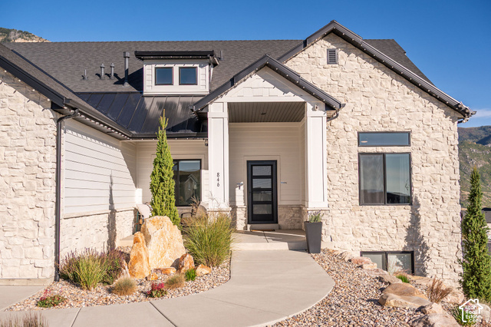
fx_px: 477
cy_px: 164
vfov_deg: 37.8
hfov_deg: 54.5
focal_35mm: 35
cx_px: 246
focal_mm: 35
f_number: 5
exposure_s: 1/1250
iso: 100
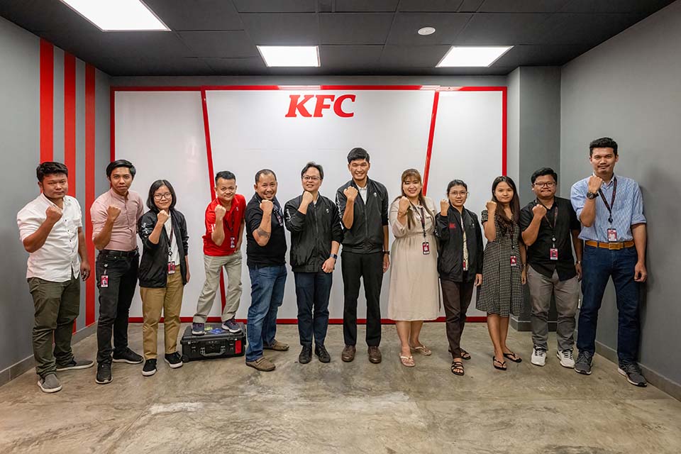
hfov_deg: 85.4
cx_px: 340
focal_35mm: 20
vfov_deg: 63.2
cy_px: 227
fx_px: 369
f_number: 4
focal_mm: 19.5
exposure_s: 1/200
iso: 5000
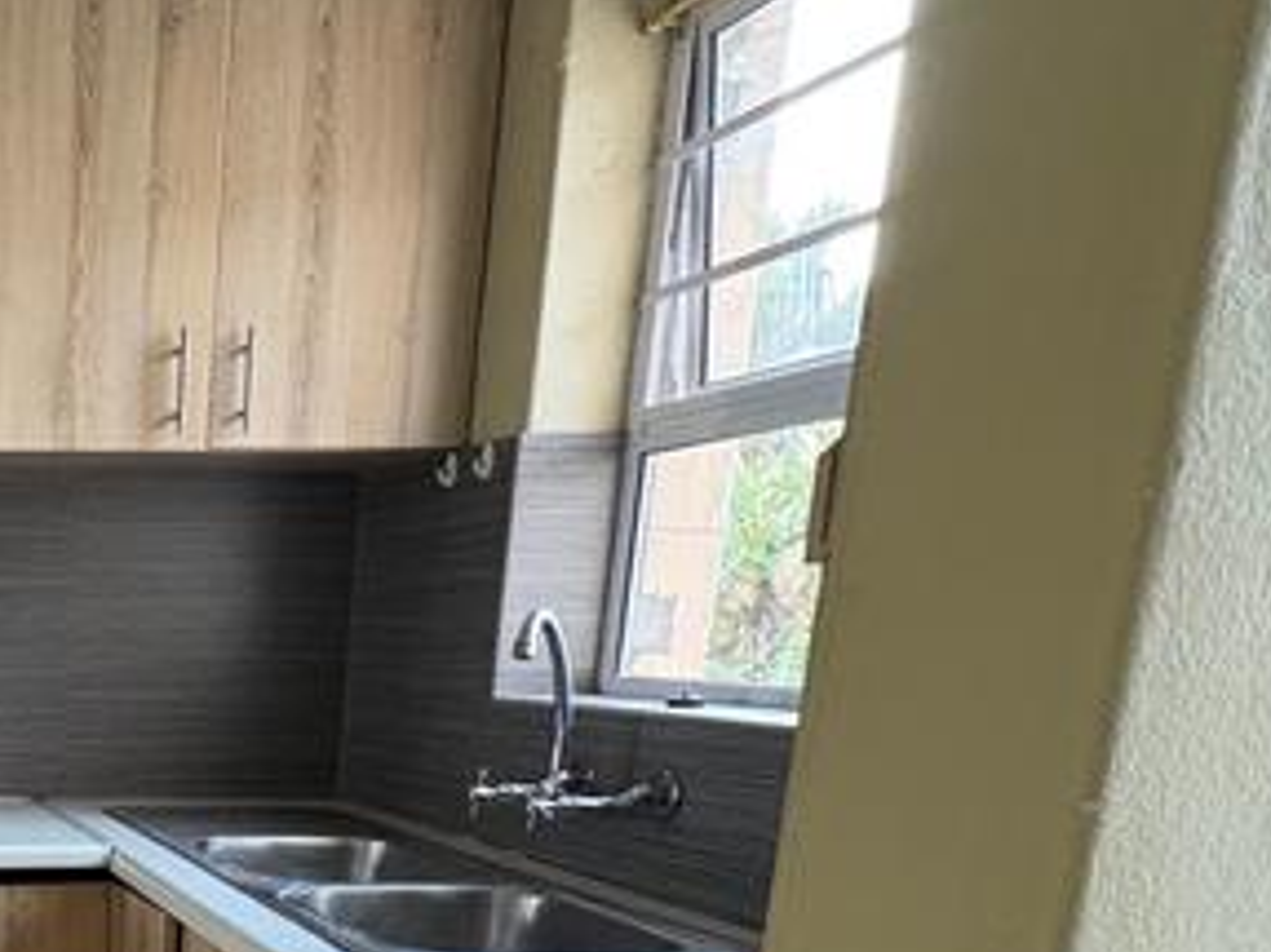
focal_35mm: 39
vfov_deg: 33.9
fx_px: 1431
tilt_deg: -12.4
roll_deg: +0.7
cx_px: -217
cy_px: 930
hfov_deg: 37.5
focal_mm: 2.22
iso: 500
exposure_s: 1/60
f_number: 2.2
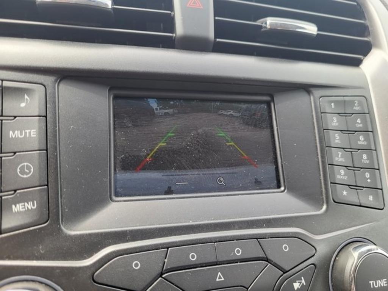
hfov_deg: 67.3
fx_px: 291
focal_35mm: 26
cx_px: 194
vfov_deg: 53.1
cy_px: 146
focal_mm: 5.4
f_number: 1.8
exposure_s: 1/167
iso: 40
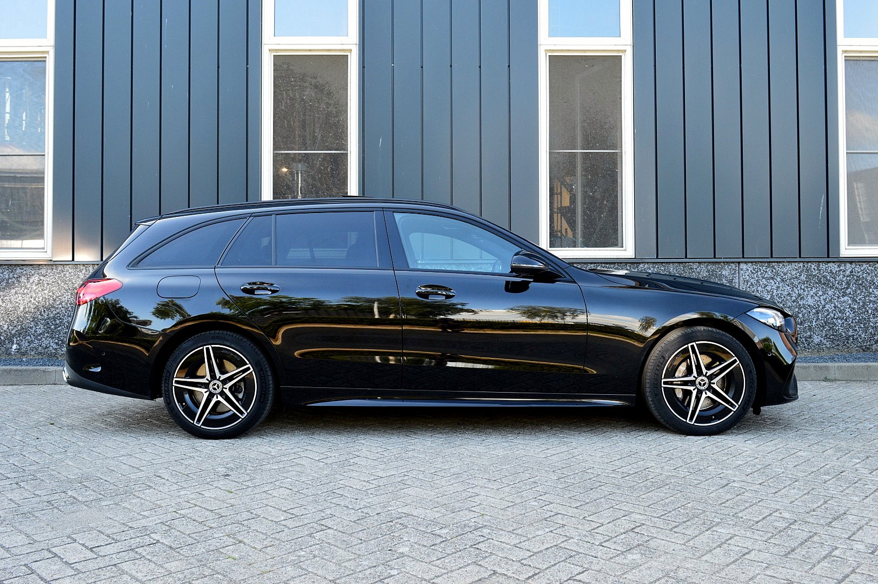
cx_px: 439
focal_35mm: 32
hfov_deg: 59.5
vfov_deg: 41.6
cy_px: 292
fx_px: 768
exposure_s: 1/60
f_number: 8
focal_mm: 21
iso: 450
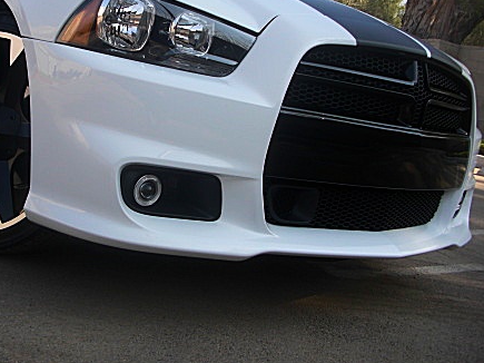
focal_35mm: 53
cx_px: 138
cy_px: 129
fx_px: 741
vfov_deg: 27.4
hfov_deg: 35.6
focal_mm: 6.3
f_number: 2.8
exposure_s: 1/500
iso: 50
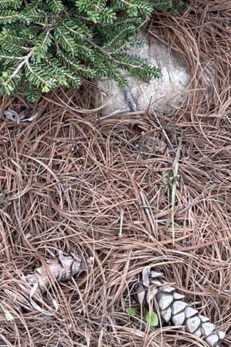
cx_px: 19
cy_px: -169
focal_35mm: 96
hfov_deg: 14.1
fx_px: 925
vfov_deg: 18.8
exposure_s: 1/249
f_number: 1.6
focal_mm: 4.2
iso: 32
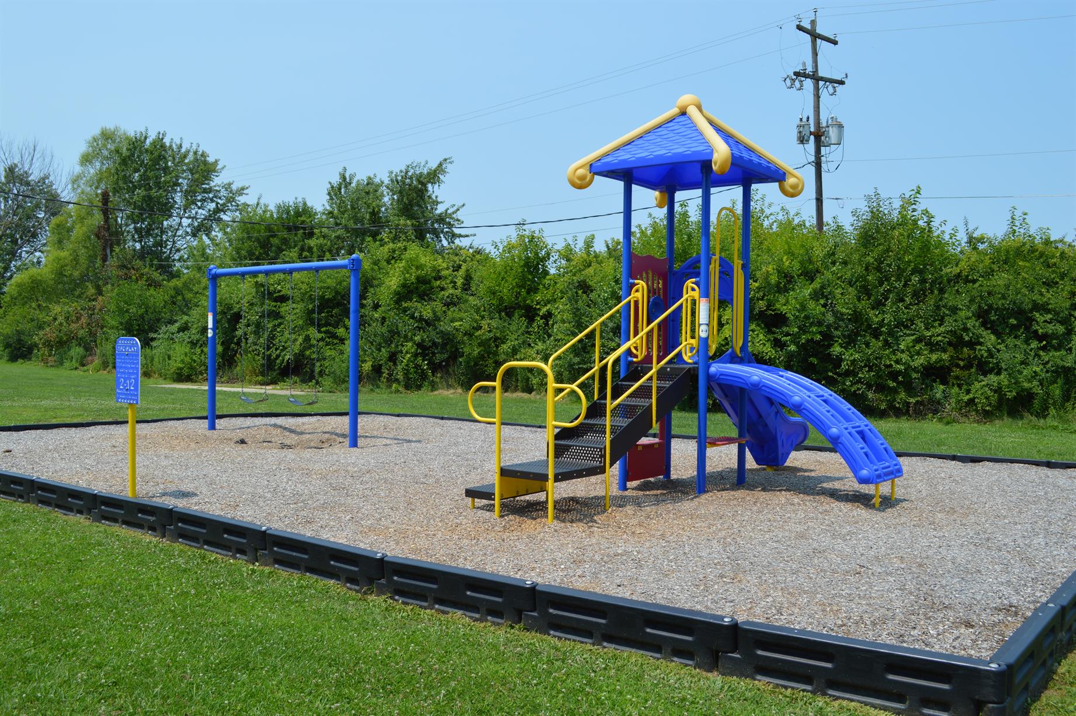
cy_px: 358
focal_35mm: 33
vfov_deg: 39.9
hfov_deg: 57.3
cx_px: 538
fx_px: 986
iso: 100
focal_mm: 22
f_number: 8
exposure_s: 1/250
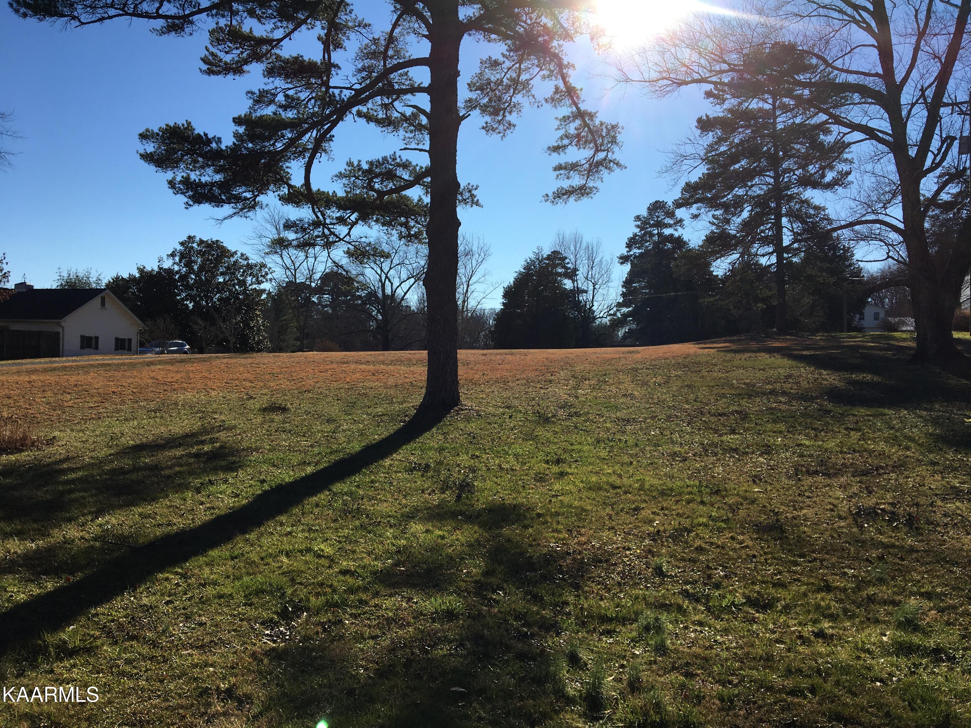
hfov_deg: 61.7
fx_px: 813
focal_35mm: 29
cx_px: 486
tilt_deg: +1.6
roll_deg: -2.3
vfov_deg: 48.2
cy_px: 364
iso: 25
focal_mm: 4.15
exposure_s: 1/2024
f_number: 2.2
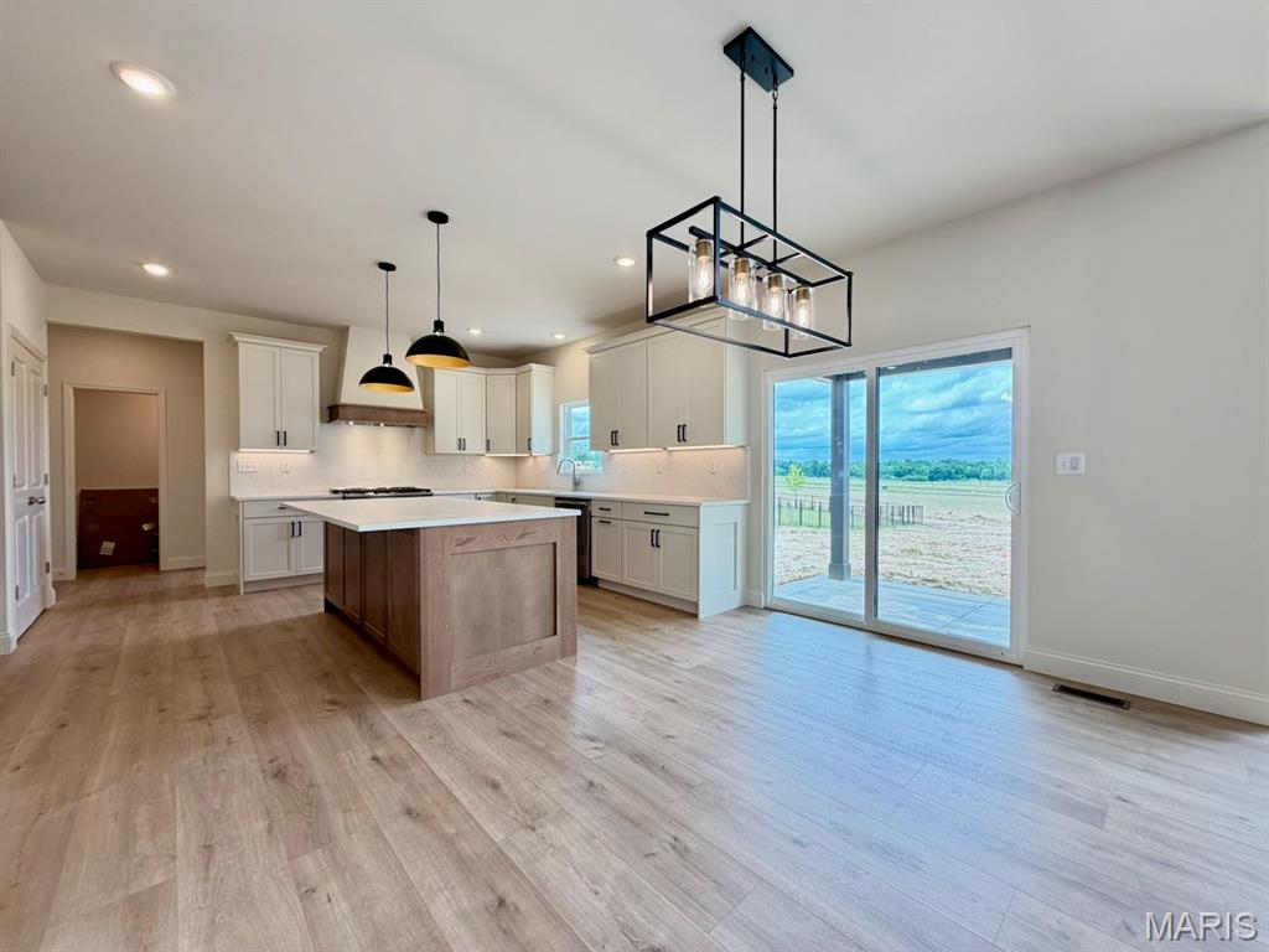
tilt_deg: -1.0
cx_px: 634
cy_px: 476
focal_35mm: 14
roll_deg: +0.3
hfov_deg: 102.1
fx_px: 513
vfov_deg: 85.7
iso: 200
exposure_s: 1/120
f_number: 2.2
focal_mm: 2.22
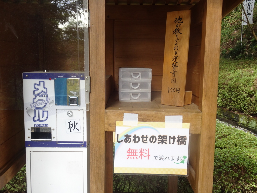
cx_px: 128
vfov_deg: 38.7
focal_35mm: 37
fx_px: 275
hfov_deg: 50.1
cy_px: 96
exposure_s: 1/60
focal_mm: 6.37
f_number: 4
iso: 80
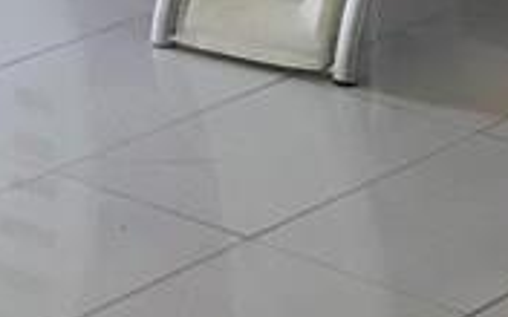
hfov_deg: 10.4
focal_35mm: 173
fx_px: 2395
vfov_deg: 7.0
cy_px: -513
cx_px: 1238
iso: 64
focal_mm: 3.99
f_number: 1.8
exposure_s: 1/15
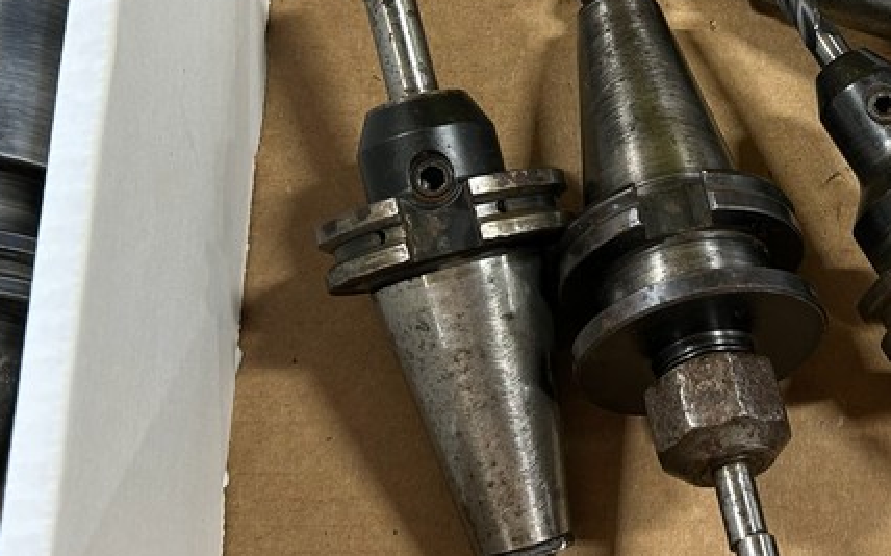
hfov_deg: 30.2
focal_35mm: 66
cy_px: 135
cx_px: 735
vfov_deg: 19.5
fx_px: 1602
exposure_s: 1/60
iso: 80
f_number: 1.5
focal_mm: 5.7
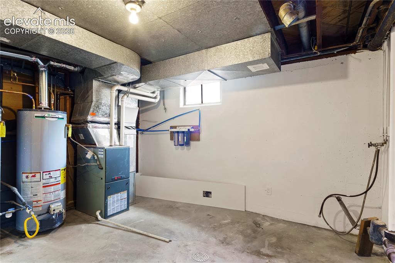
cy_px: 132
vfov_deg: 73.7
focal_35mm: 16
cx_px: 198
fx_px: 175
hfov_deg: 96.8
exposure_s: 6
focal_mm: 16
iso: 100
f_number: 11
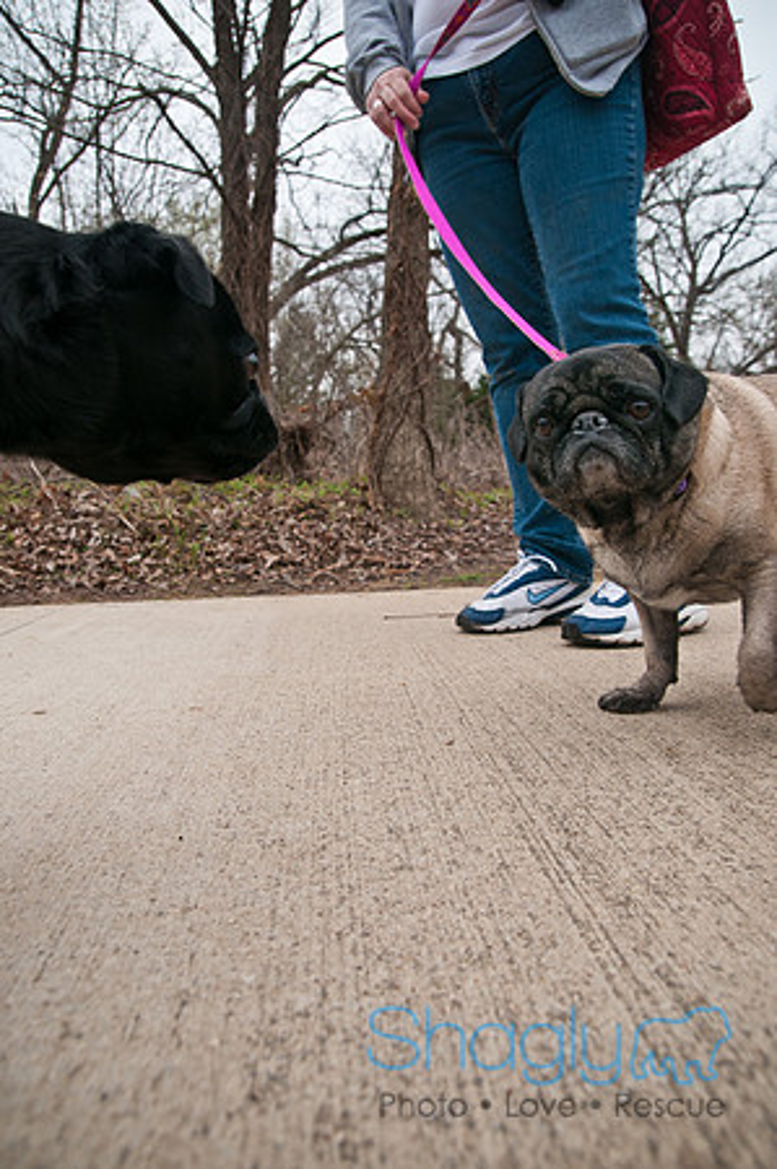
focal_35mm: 26
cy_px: 584
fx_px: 827
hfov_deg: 50.3
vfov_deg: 70.5
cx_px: 388
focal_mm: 17
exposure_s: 1/400
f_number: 5
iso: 200
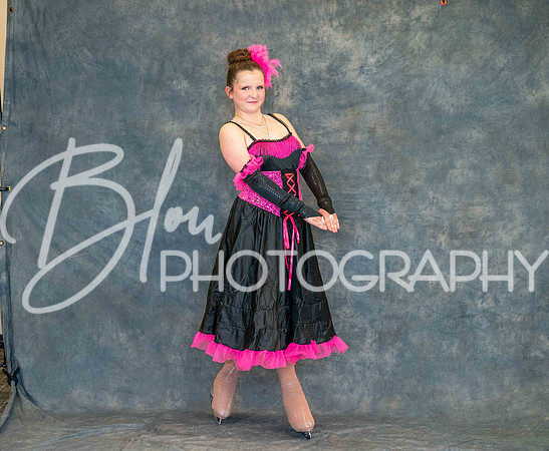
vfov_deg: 15.5
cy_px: 217
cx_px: 216
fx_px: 1660
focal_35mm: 101
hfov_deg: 18.8
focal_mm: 85
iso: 3200
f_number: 2.8
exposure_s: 1/250
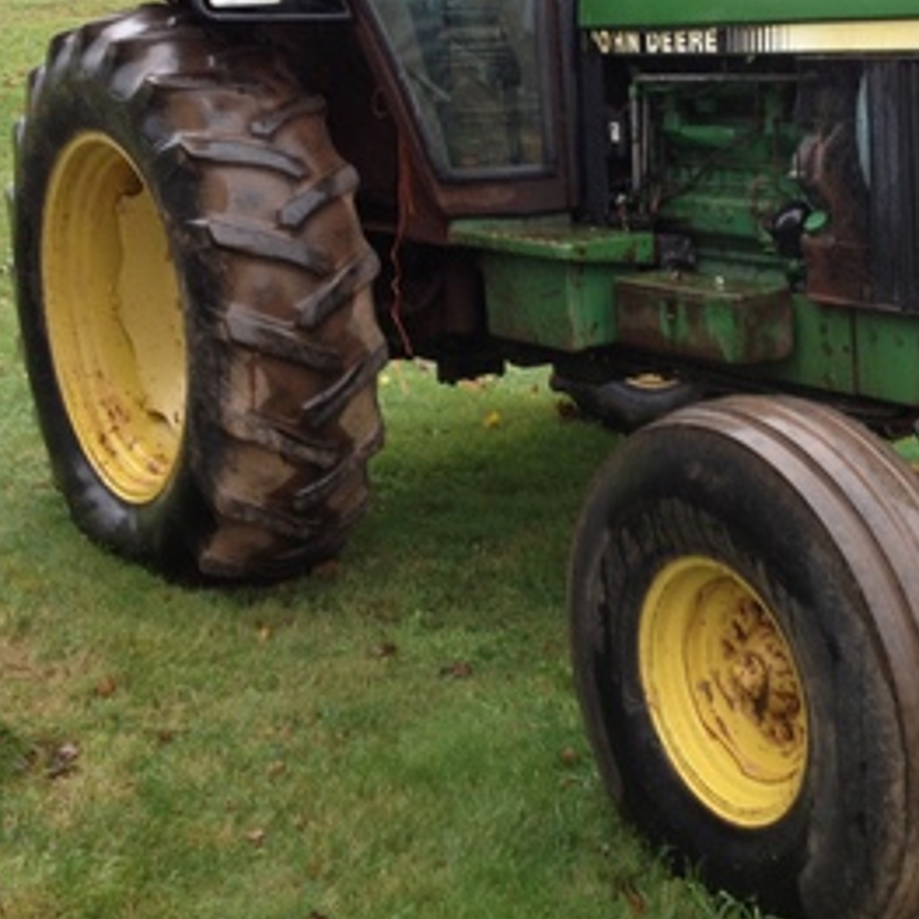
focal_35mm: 64
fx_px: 1922
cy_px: 220
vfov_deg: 26.5
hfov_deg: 26.6
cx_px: 674
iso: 50
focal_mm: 4.28
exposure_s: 1/40
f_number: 2.4
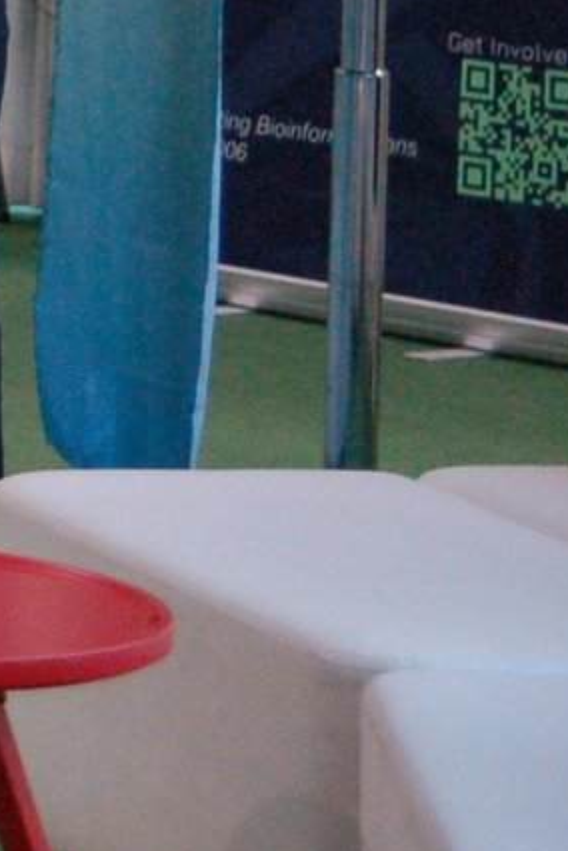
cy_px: -224
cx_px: -1404
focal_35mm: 246
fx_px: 5830
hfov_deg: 5.1
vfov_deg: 8.3
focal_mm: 35
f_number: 3.5
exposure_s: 1/125
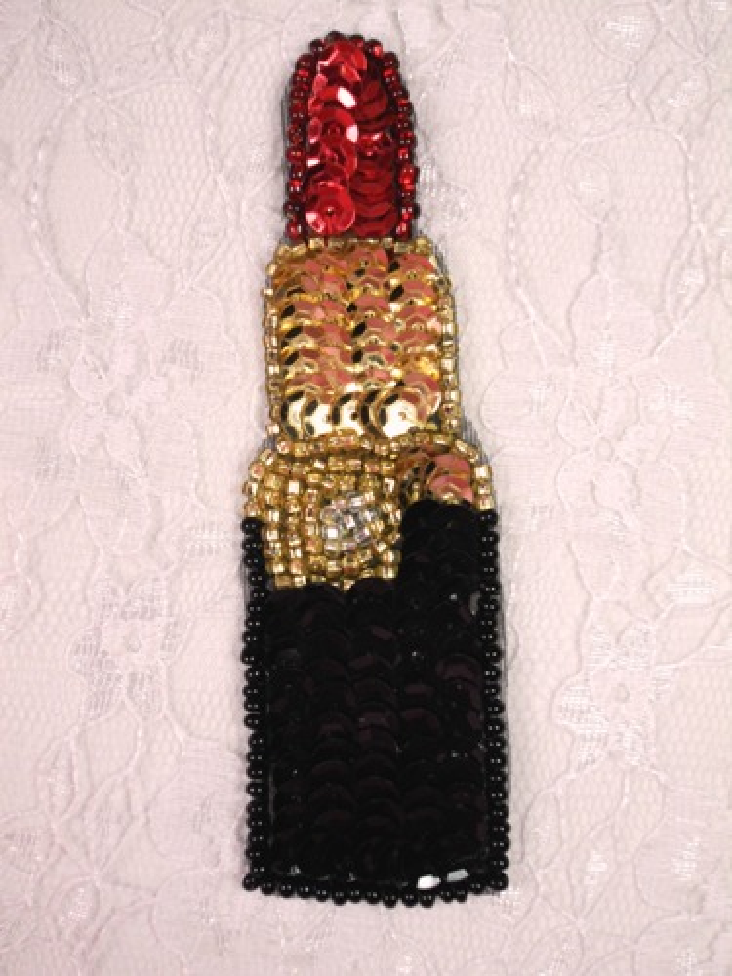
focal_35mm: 46
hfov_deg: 31.5
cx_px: 366
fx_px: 1297
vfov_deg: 41.2
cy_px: 488
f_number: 4.7
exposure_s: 1/250
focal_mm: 8.3
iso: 80
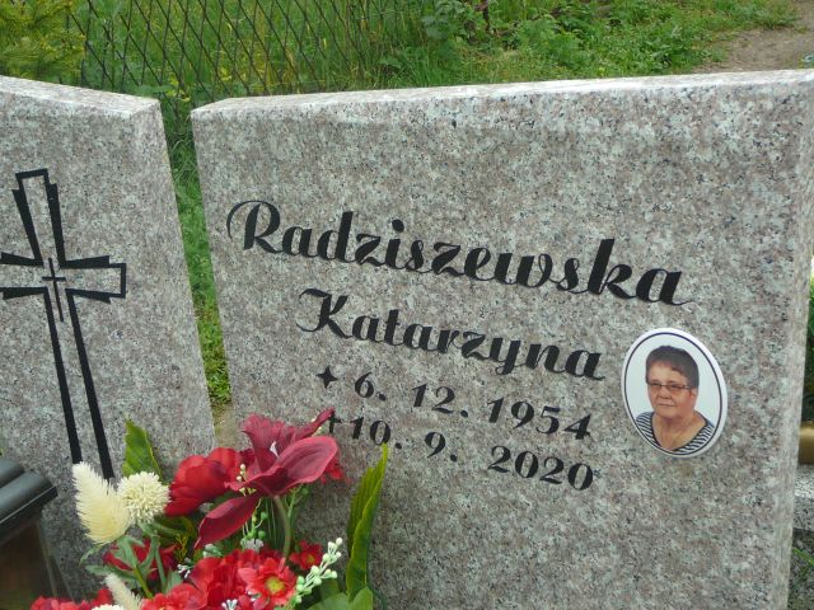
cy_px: 305
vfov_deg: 26.6
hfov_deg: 34.9
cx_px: 407
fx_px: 1293
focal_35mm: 55
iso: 80
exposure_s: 1/60
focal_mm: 8.2
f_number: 3.5
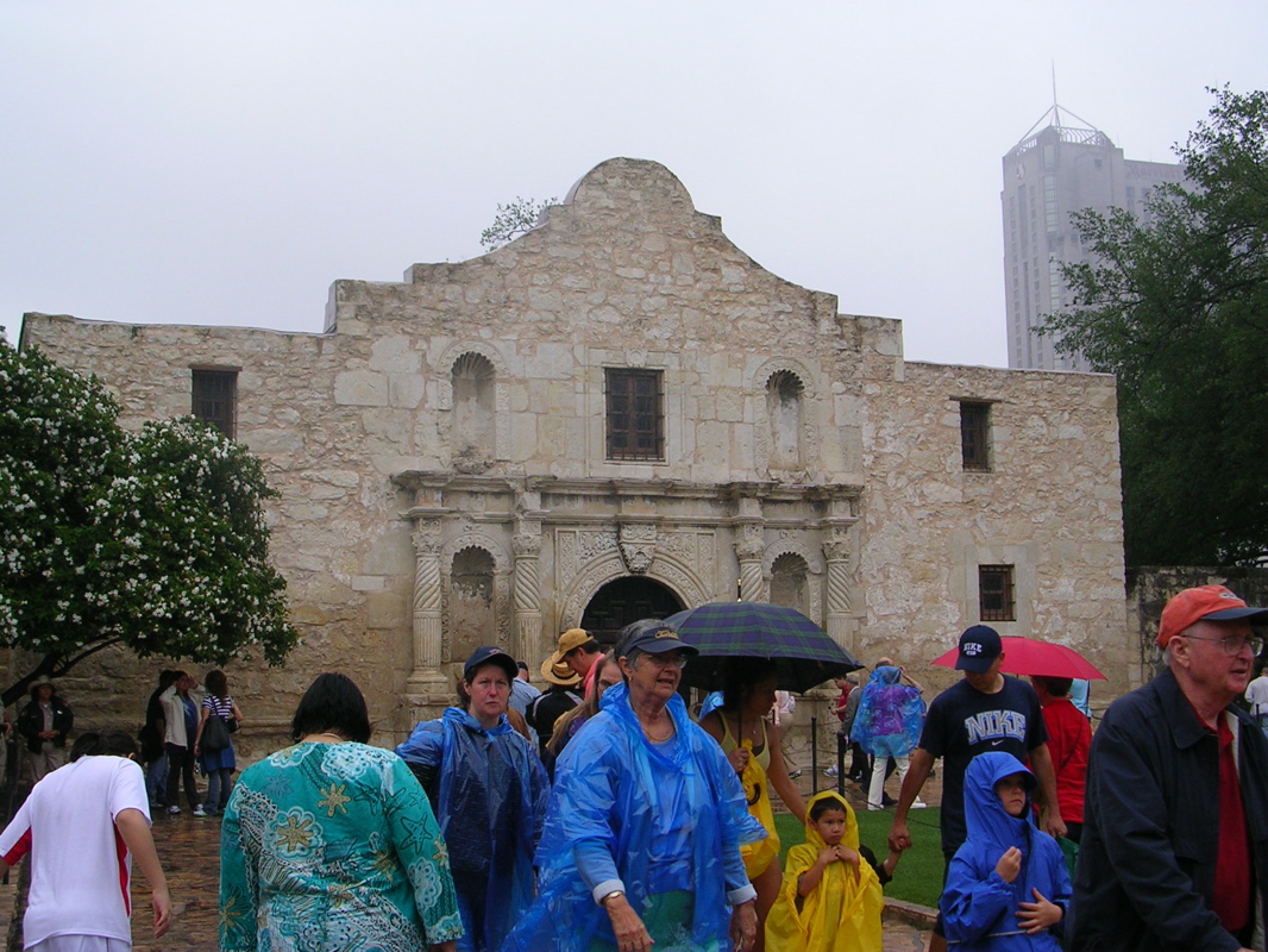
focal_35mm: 46
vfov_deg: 31.5
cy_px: 476
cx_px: 634
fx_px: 1685
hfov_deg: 41.2
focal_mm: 7.1
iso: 50
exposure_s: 1/188
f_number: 3
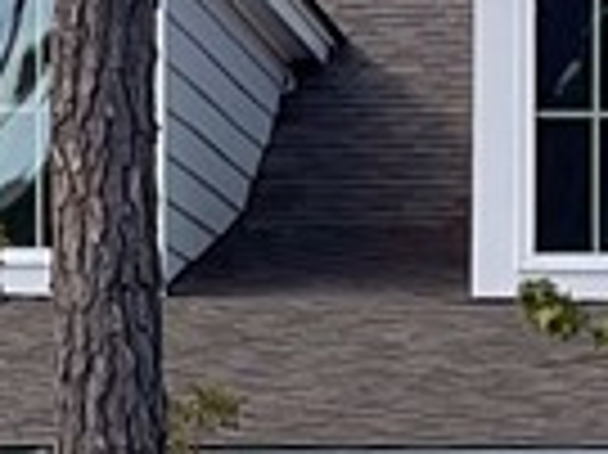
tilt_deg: +2.5
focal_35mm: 484
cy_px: 560
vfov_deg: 3.1
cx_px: 1351
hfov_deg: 4.0
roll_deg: -0.6
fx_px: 8493
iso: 20
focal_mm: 7.5
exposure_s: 1/550
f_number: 2.2
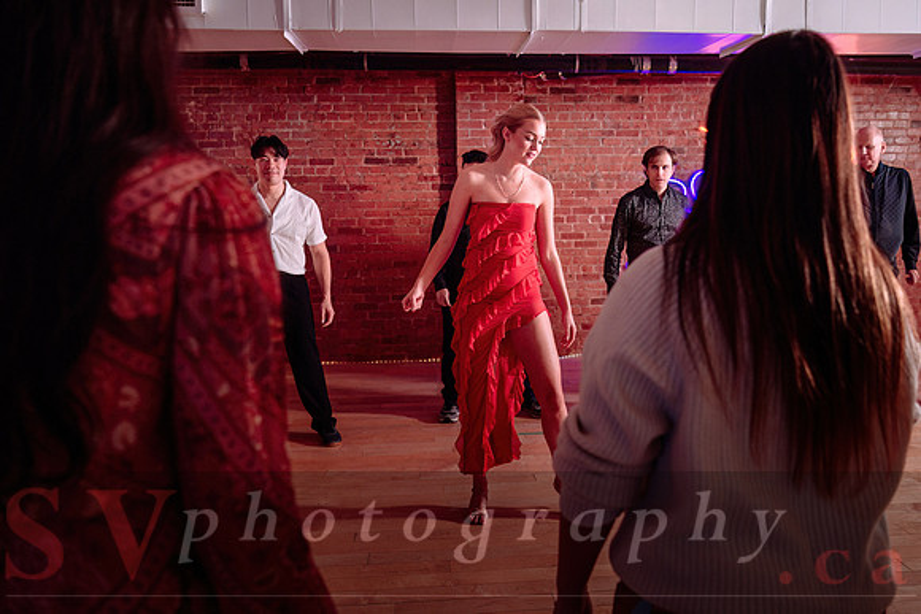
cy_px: 285
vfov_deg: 40.1
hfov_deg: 57.2
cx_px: 500
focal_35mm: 33
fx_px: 842
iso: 800
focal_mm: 30
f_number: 3.5
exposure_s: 1/100
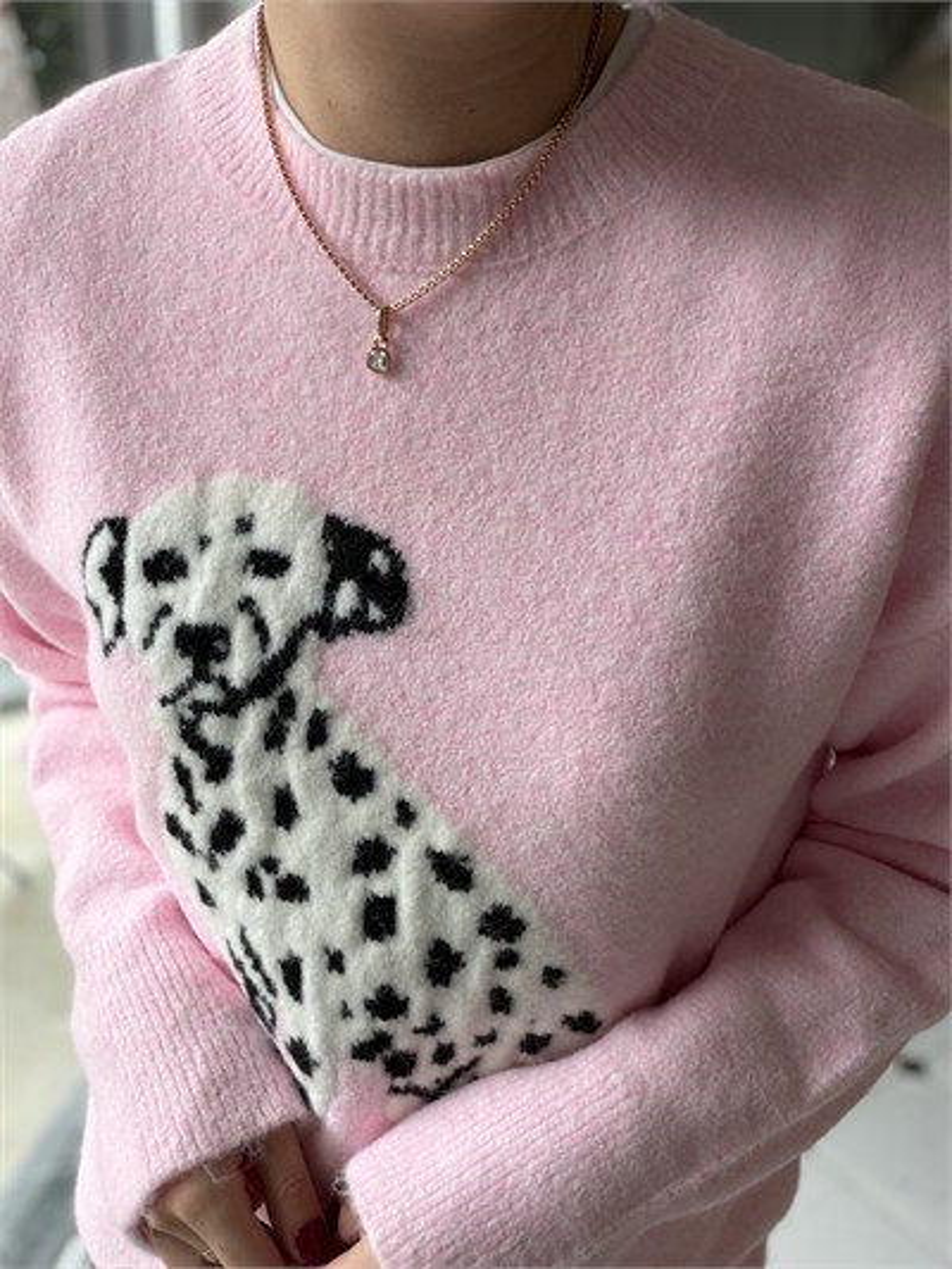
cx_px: 476
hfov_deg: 46.8
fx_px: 1100
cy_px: 634
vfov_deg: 60.0
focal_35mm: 30
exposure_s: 1/100
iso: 40
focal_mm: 2.71
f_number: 1.9
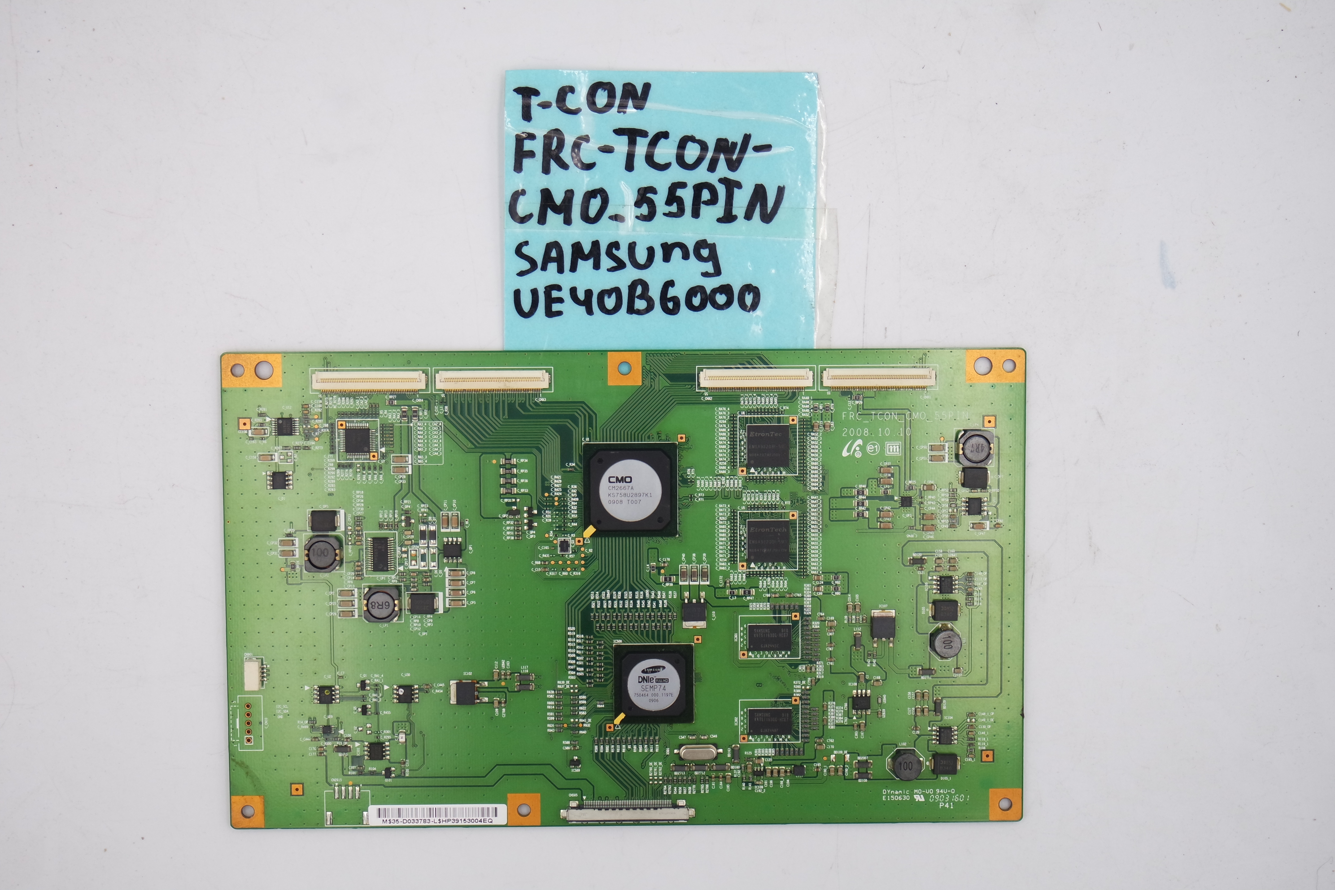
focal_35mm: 48
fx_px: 1780
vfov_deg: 28.1
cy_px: 445
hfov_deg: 41.1
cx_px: 668
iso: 160
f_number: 4.5
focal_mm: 18
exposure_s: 1/125
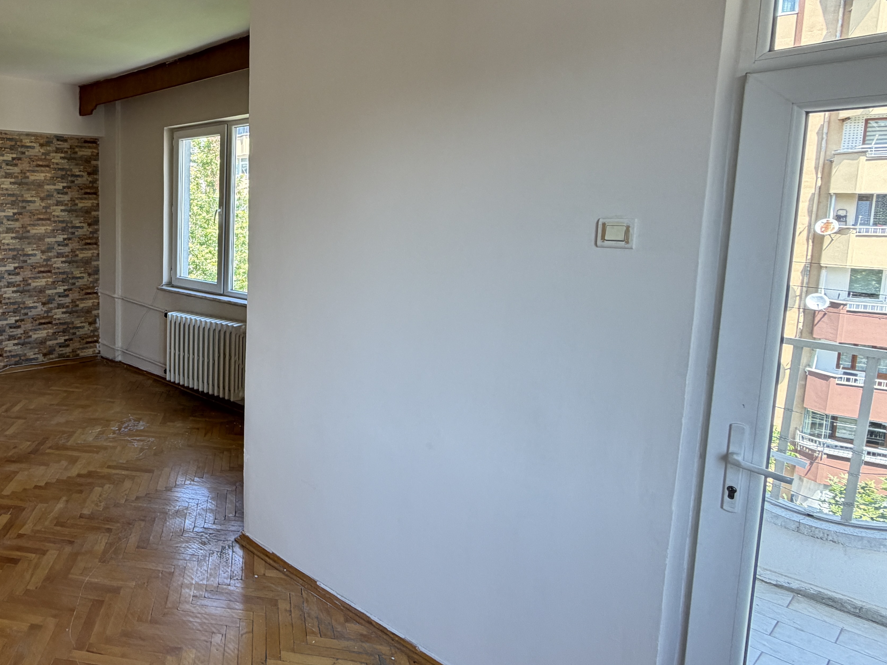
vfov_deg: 56.5
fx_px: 615
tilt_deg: -5.5
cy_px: 272
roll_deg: +0.5
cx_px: 138
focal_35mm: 24
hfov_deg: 63.2
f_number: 2.2
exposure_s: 1/100
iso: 64
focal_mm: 2.22
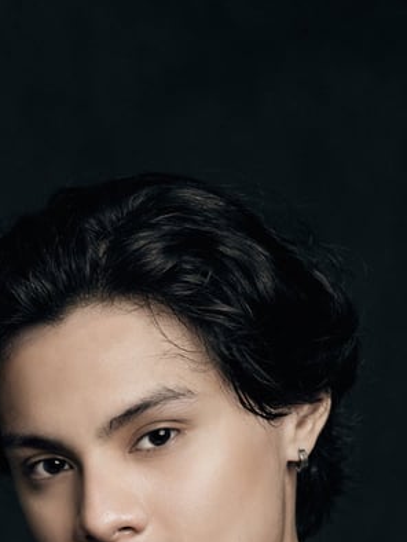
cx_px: 110
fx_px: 6374
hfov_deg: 3.7
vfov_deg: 4.8
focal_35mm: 407
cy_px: 787
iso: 800
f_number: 8
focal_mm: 145
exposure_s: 1/125
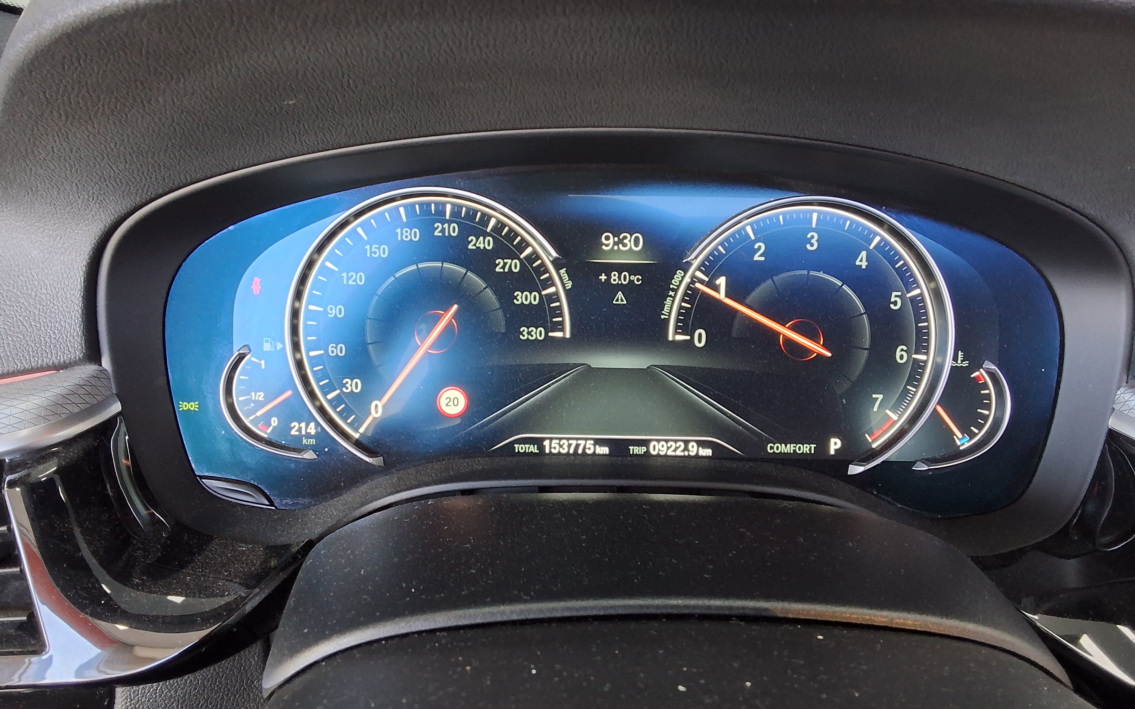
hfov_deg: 62.9
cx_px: 563
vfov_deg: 41.8
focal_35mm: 30
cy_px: 345
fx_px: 928
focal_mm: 2.91
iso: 200
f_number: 1.9
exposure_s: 1/40
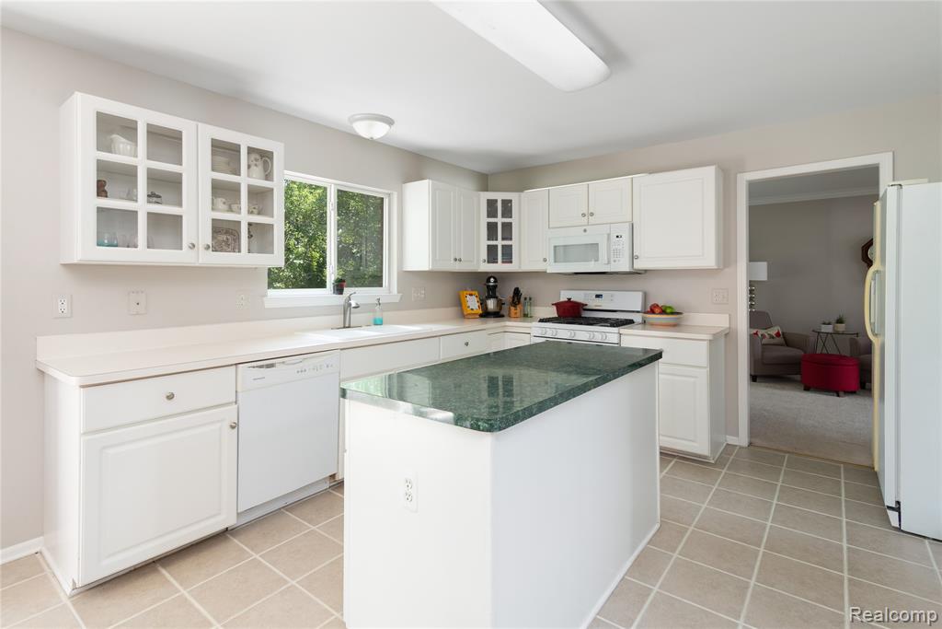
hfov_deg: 93.3
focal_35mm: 17
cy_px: 314
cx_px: 471
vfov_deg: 70.5
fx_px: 445
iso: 400
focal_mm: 17
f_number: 9
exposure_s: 1/8
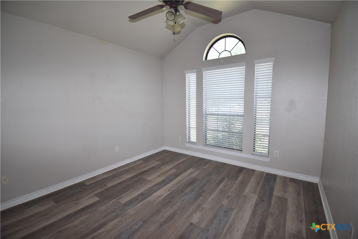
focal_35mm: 15
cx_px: 179
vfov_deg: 77.3
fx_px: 149
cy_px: 120
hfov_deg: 100.4
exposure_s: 1/200
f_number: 4.5
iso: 800
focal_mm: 10
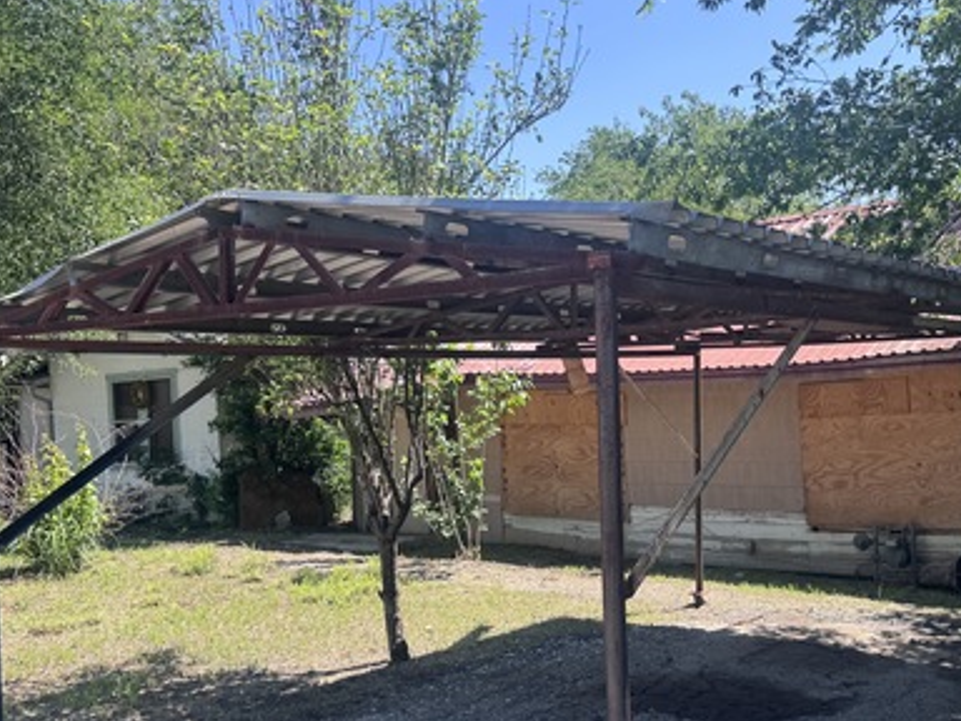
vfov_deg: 35.8
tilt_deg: -1.9
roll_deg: +2.6
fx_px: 1110
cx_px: 588
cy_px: 446
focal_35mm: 40
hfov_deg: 46.5
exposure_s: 1/1285
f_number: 1.78
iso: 80
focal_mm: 6.76
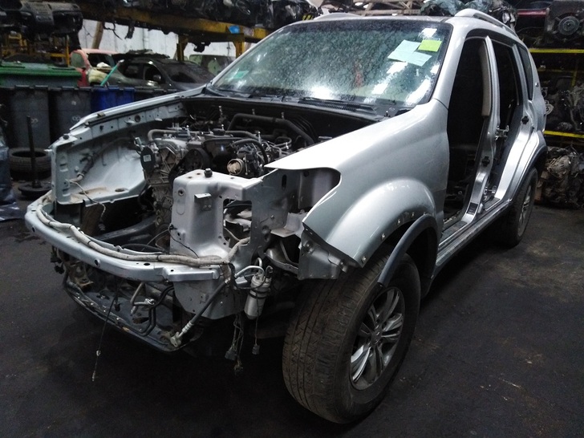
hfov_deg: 67.3
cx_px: 292
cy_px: 219
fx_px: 439
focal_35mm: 26
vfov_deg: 53.1
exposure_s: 1/20
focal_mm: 3.46
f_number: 2.2
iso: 721
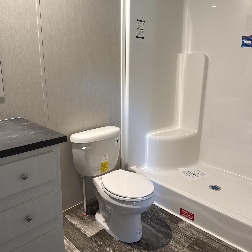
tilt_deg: -15.4
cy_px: 123
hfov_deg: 55.6
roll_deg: -0.6
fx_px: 239
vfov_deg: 55.6
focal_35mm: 29
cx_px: 123
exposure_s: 1/60
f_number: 1.78
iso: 160
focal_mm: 6.76
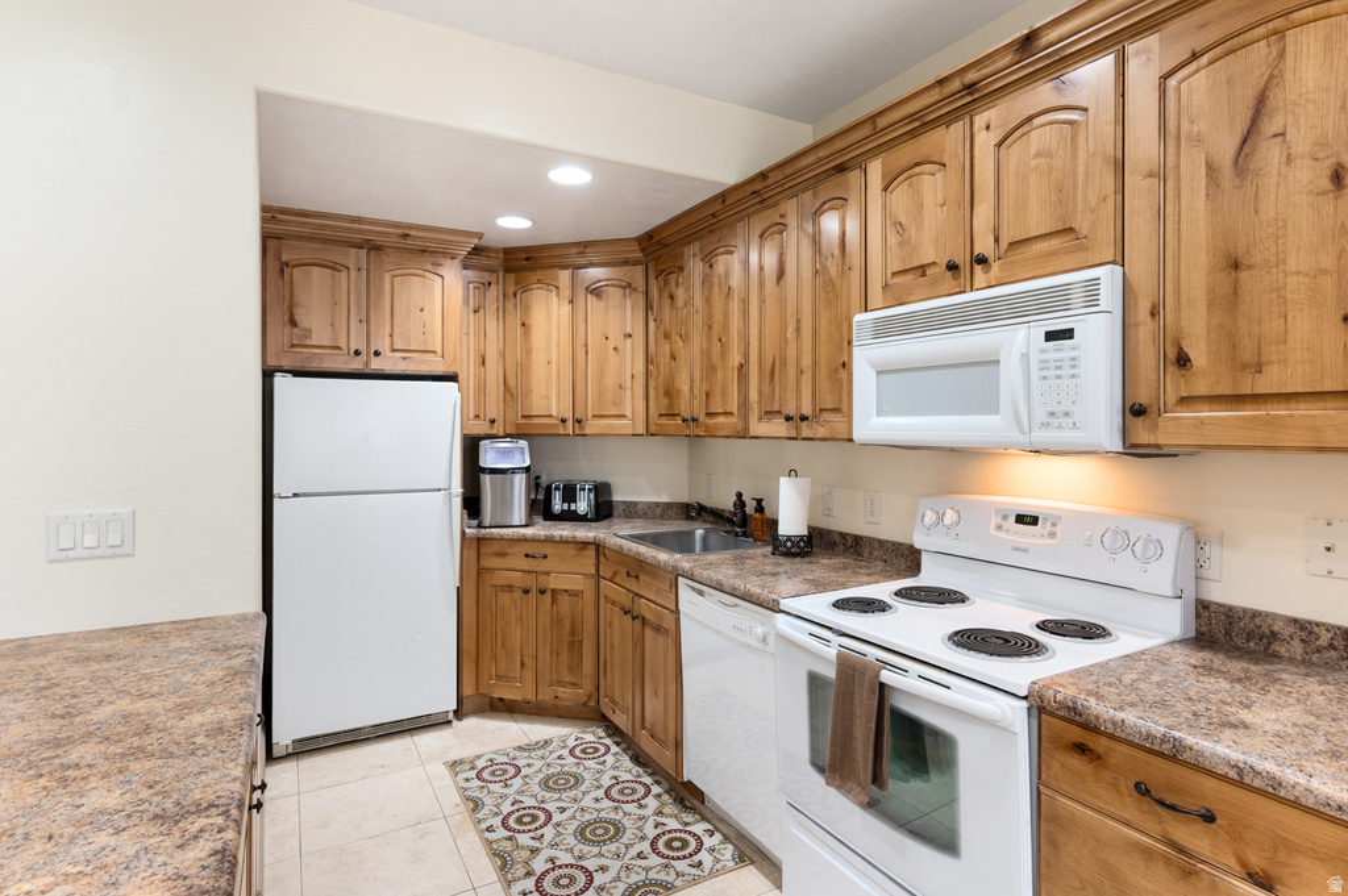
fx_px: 692
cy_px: 448
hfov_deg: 88.5
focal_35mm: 18
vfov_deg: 65.9
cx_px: 674
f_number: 7.1
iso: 500
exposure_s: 1/6
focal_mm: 18.5
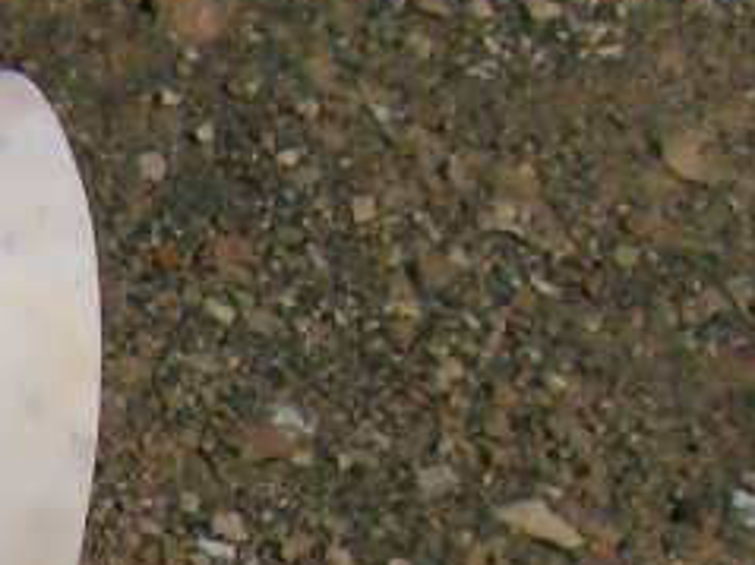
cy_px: 1222
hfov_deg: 8.2
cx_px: -960
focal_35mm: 226
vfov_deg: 6.3
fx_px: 4927
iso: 80
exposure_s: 1/1401
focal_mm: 7.6
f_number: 5.4
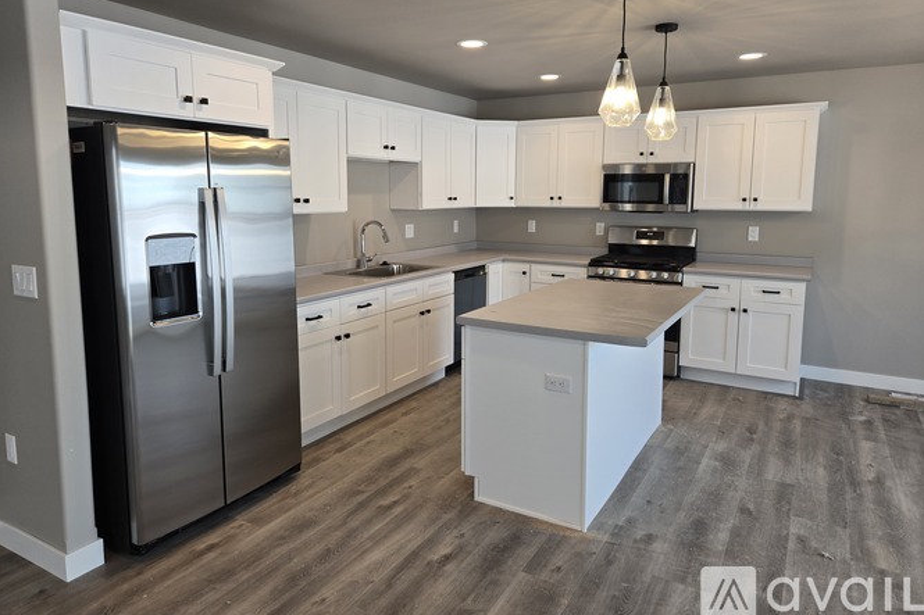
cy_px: 275
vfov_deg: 53.0
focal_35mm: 24
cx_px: 462
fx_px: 616
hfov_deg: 73.8
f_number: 1.8
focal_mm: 5.4
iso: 64
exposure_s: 1/120
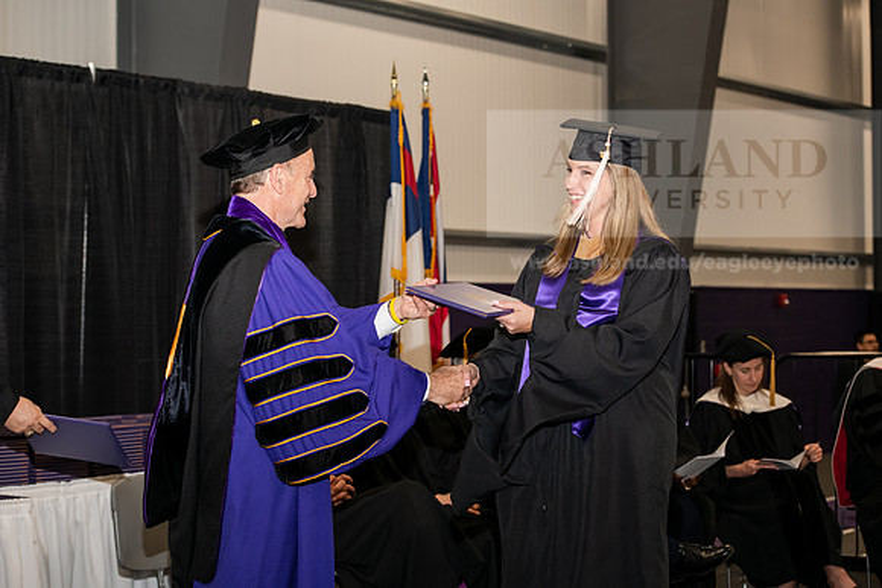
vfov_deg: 17.5
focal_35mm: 78
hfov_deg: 26.0
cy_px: 294
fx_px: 1911
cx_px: 441
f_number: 5.6
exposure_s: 1/200
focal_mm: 78
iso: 1600
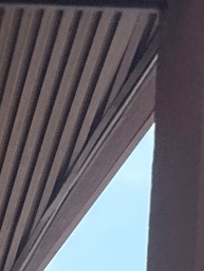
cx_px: -279
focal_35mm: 187
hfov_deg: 7.5
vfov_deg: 8.1
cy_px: 943
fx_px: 1468
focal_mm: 6.86
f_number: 1.78
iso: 80
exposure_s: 1/1845
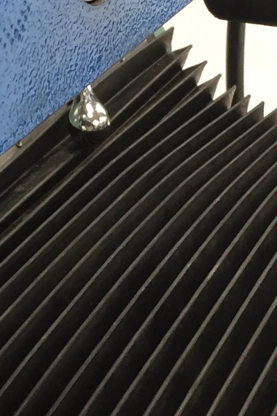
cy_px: 211
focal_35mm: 118
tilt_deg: -25.1
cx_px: 83
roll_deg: +1.5
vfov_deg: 17.3
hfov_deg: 11.6
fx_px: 1362
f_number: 2.2
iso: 80
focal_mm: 4.15
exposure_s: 1/30
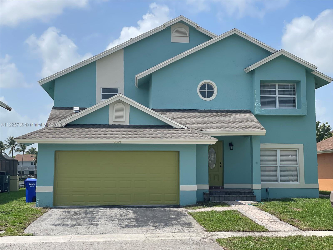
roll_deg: +0.0
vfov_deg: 28.0
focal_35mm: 52
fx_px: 500
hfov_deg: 36.8
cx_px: 166
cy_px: 125
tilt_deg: +6.2
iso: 32
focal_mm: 6
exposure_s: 1/2283
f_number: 2
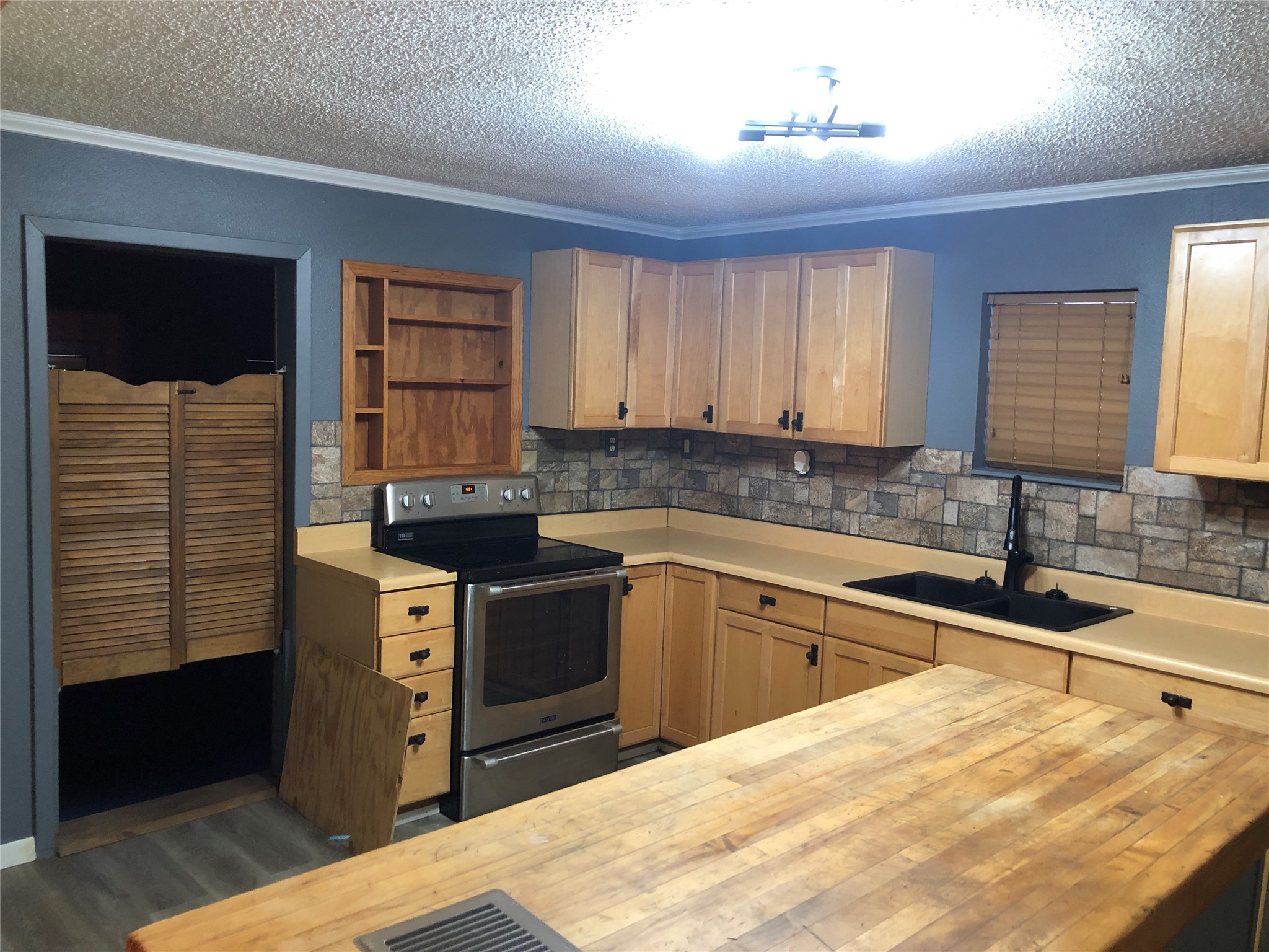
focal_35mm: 28
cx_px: 634
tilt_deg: -5.3
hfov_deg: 63.4
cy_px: 476
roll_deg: -1.2
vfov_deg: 49.7
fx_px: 1026
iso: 64
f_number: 1.8
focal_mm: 3.99
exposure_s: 1/15
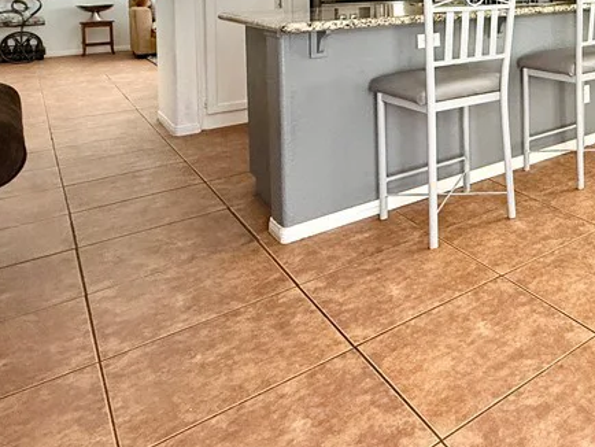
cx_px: 647
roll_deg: +0.3
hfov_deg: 43.5
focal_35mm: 33
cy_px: -15
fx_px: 568
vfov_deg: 37.6
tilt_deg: -1.1
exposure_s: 1/99
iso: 320
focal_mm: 2.22
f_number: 2.2
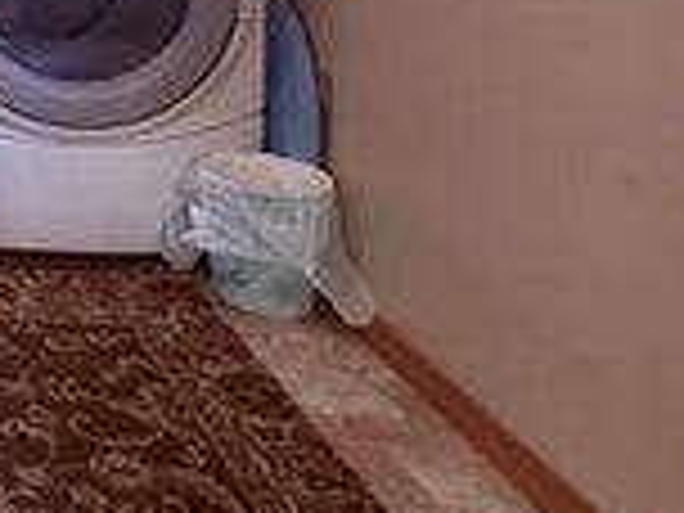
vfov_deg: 22.4
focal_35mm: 59
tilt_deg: -5.3
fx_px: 1166
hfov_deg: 21.2
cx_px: -562
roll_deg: +4.3
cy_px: -140
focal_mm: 2.22
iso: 400
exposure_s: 1/60
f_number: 2.2
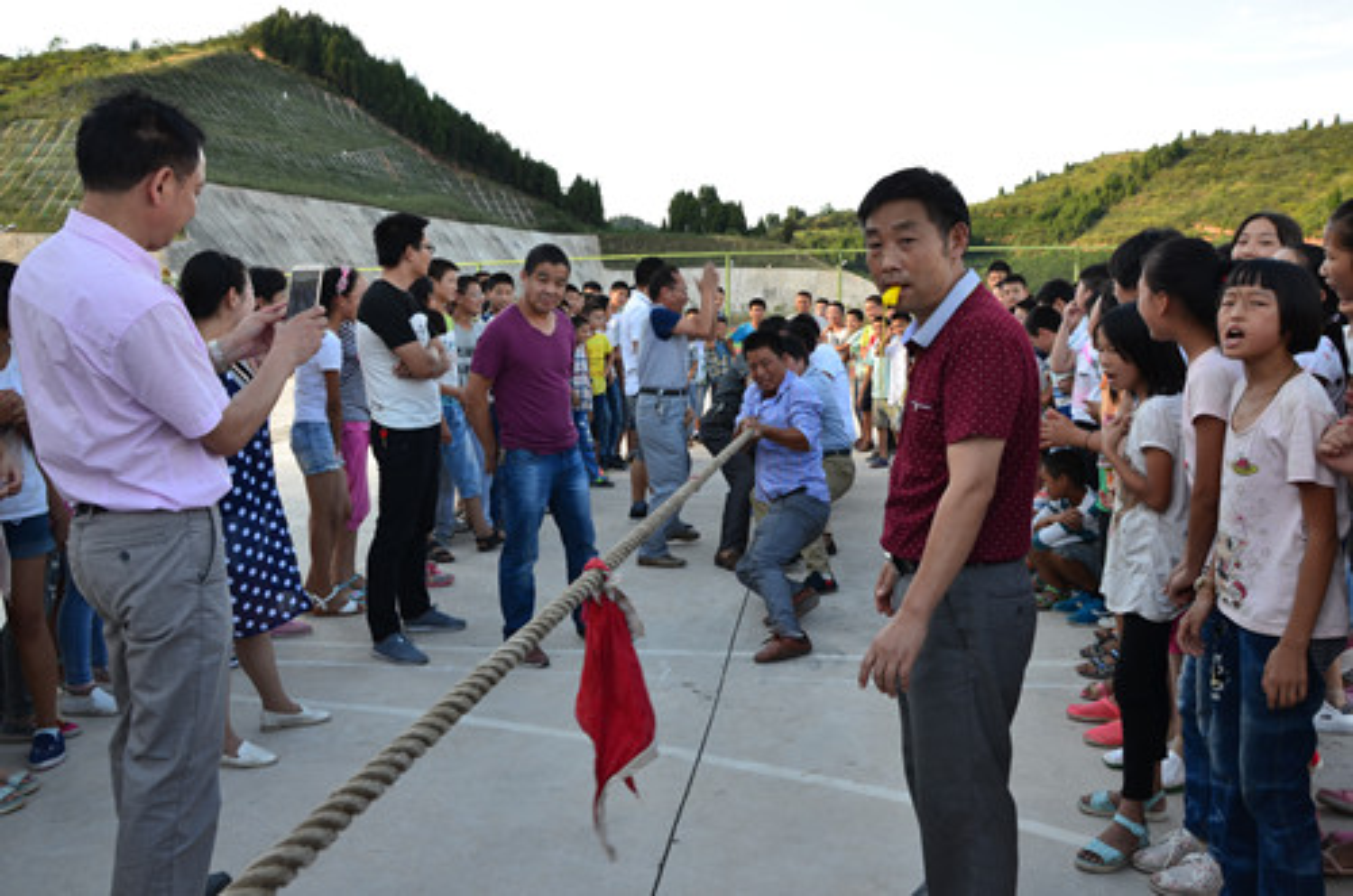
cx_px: 676
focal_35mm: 32
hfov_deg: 59.6
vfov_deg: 41.5
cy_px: 448
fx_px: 1181
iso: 200
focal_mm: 21
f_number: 10
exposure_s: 1/60
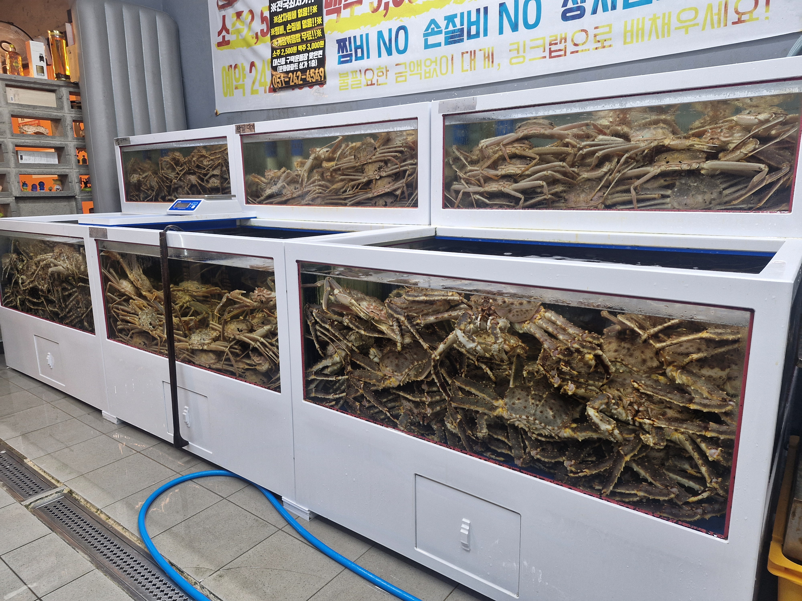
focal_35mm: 23
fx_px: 533
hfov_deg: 73.9
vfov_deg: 58.9
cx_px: 401
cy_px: 300
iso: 125
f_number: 1.8
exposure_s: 1/120
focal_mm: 5.54
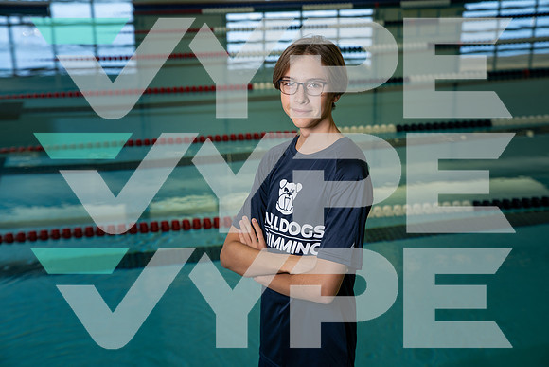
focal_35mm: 63
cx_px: 274
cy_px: 184
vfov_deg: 21.6
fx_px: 961
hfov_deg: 31.9
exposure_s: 1/250
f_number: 4.5
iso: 200
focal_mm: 63
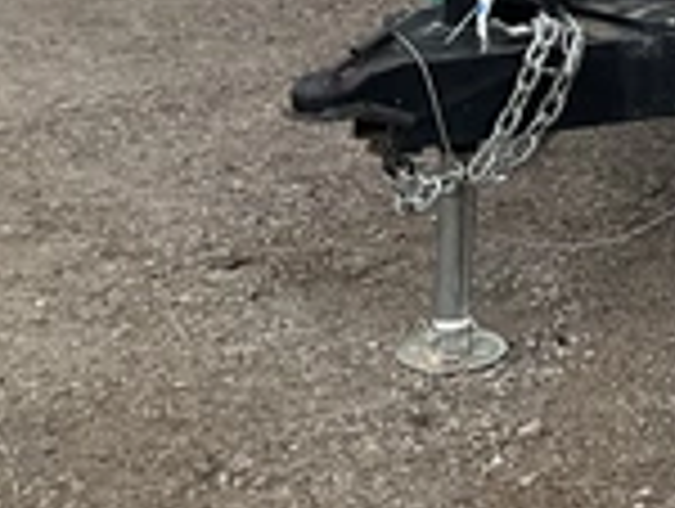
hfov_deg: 12.0
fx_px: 2832
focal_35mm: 145
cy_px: -546
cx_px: 1382
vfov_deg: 9.5
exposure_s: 1/2320
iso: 25
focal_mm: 3
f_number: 1.8
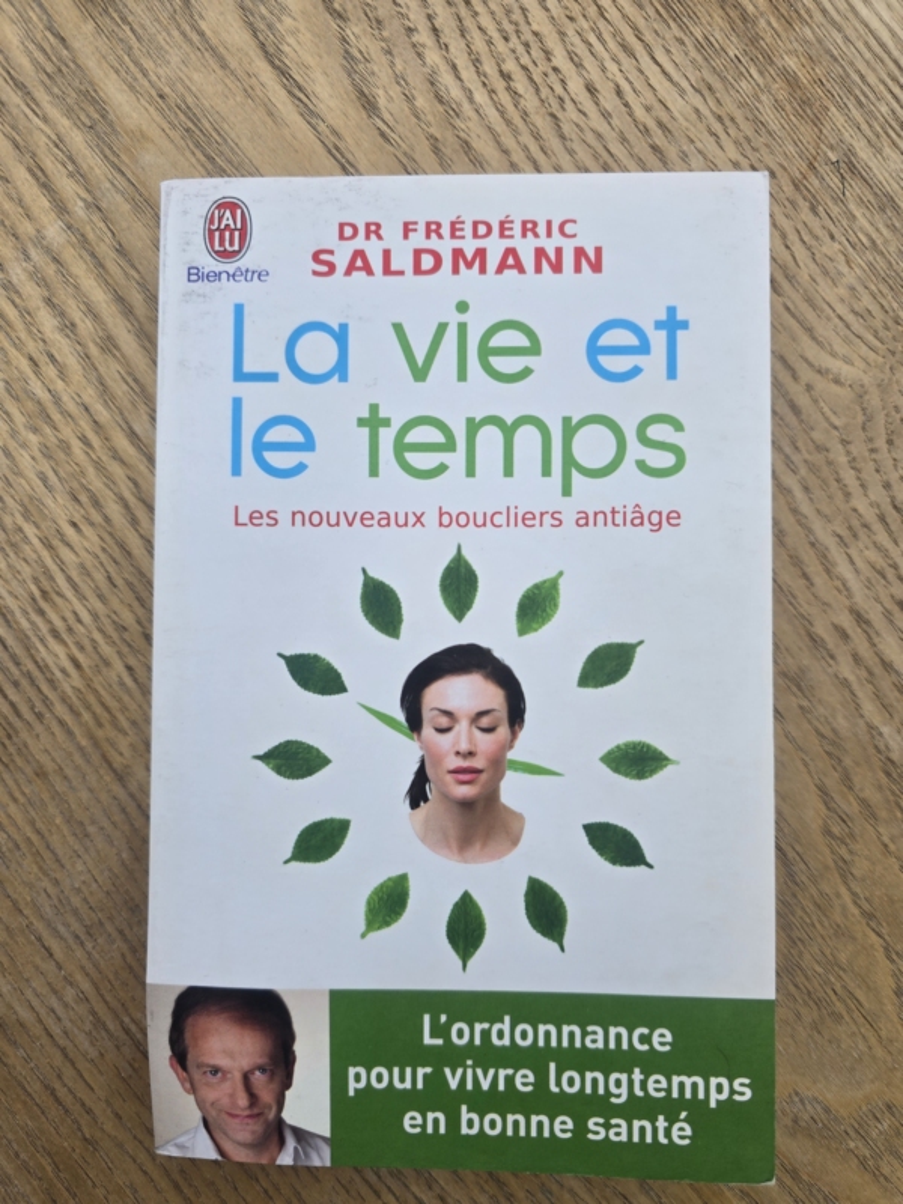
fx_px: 800
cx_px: 452
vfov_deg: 73.9
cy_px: 602
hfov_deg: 58.9
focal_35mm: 23
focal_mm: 6.3
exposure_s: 1/241
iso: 12
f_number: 1.7
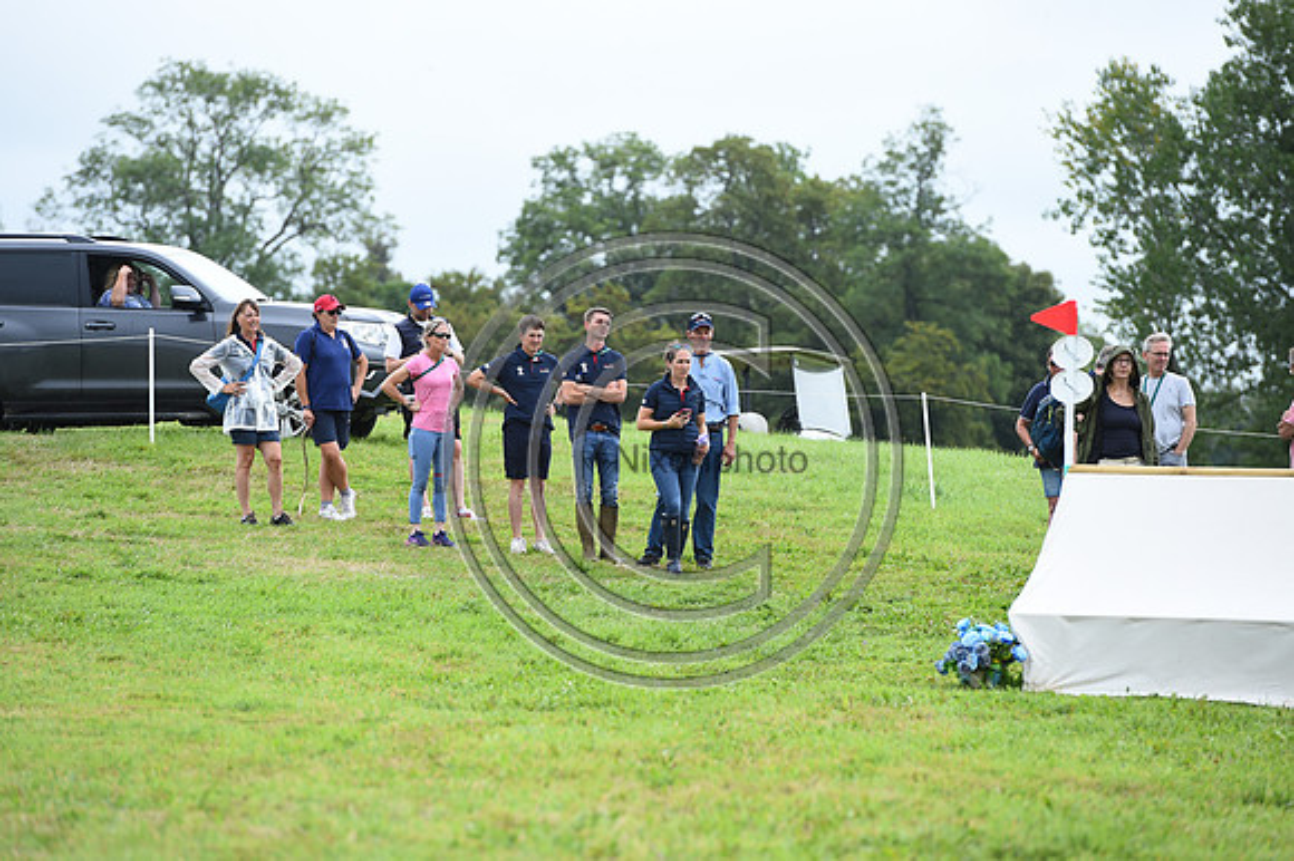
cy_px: 430
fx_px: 7185
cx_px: 647
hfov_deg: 10.3
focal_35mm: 200
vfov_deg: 6.9
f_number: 5
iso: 400
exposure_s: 1/1000
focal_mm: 200
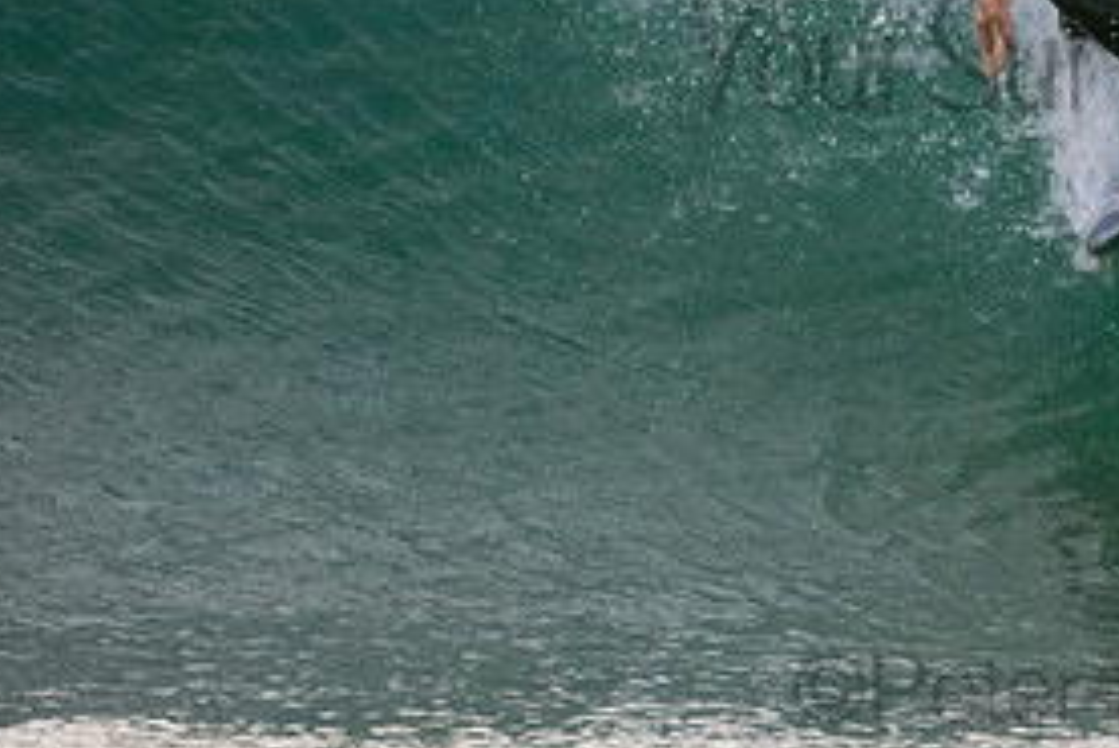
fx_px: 48855
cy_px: 18
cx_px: 1107
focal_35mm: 1571
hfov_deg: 1.3
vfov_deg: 0.9
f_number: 5.6
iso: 4000
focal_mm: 500
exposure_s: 1/800
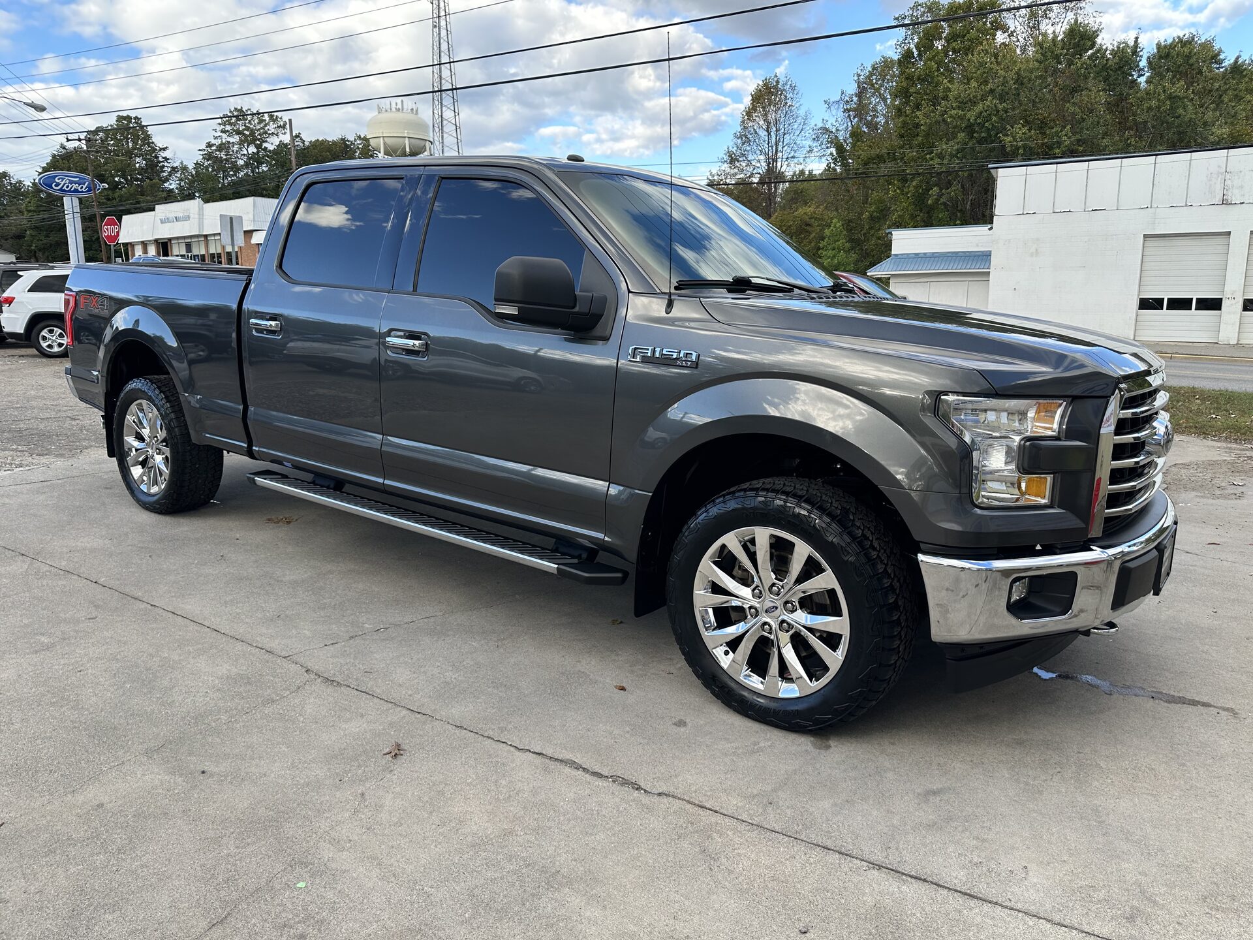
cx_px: 626
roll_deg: +2.4
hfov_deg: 71.6
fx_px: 869
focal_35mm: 24
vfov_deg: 56.8
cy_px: 470
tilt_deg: -6.1
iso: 80
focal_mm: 6.86
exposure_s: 1/676
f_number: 1.78
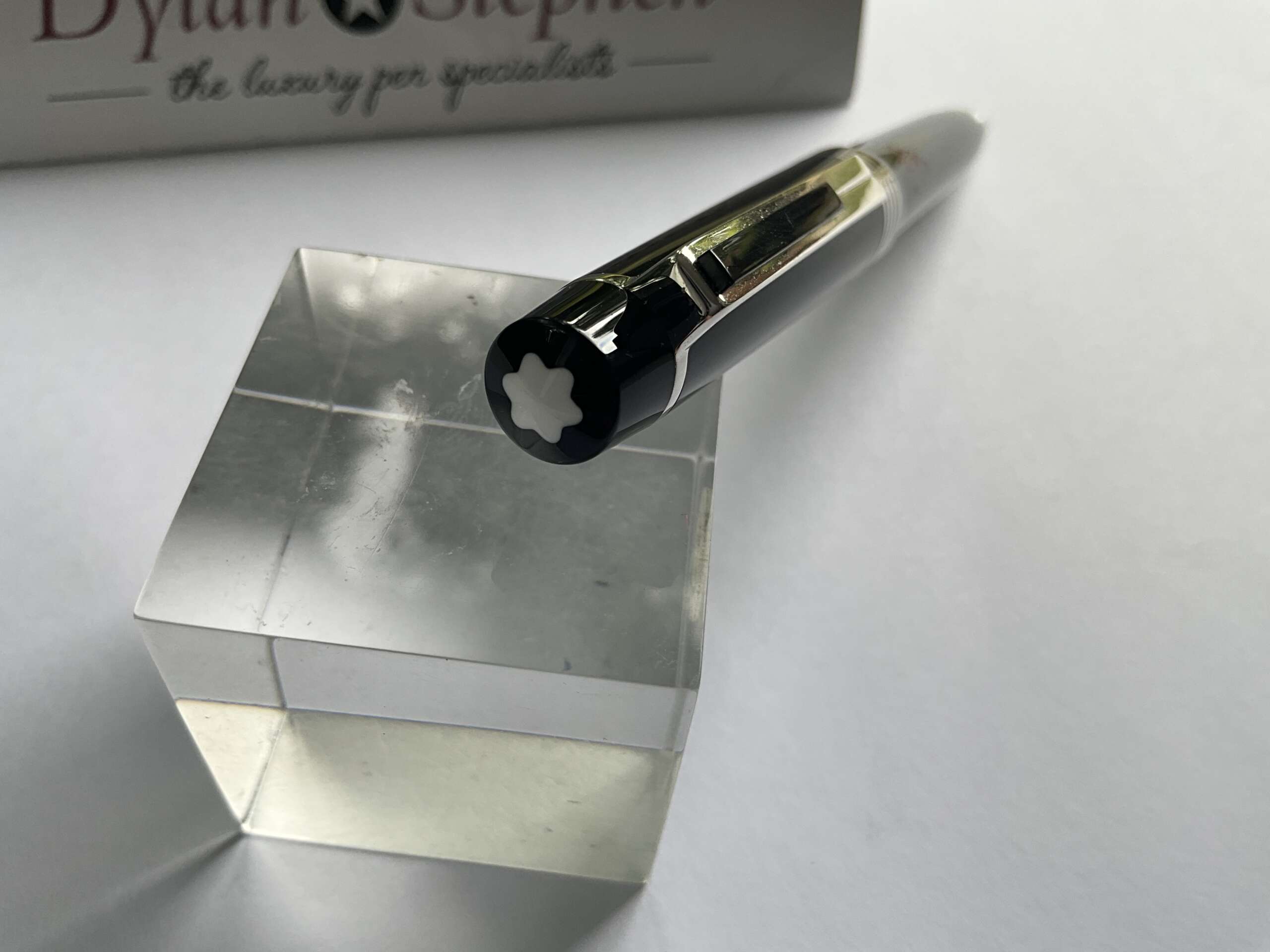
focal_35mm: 29
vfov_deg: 48.2
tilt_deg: -51.8
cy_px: 476
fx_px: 1064
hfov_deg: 61.7
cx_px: 635
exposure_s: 1/122
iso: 25
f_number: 1.8
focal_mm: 3
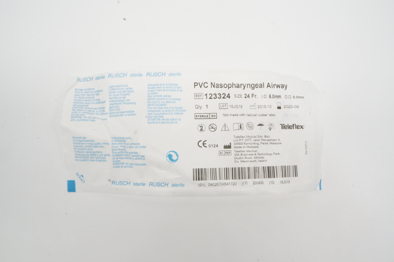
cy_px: 131
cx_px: 197
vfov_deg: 43.5
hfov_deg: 62.0
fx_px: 328
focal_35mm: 30
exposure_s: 1/5
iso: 800
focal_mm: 20
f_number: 22
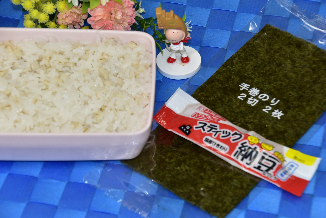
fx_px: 1155
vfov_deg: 10.8
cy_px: 109
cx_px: 163
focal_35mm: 128
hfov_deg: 16.1
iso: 400
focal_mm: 85
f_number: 5.6
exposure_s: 1/60
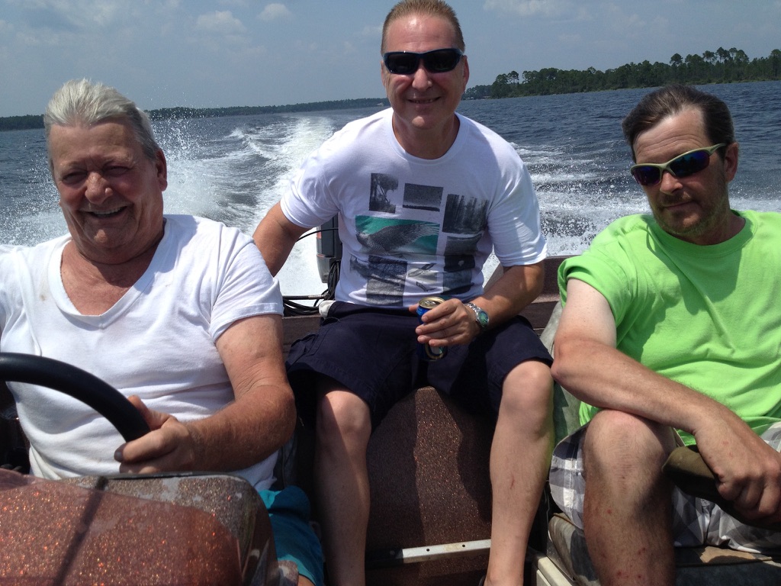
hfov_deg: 52.6
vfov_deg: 40.7
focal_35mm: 35
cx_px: 390
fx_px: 790
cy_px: 293
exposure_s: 1/2907
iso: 64
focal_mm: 4.28
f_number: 2.4
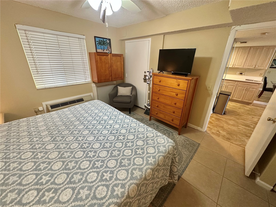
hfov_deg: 102.1
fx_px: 112
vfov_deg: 85.7
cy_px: 104
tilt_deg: -21.5
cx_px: 138
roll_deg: -1.4
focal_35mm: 14
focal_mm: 2.22
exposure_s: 1/60
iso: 400
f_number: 2.2
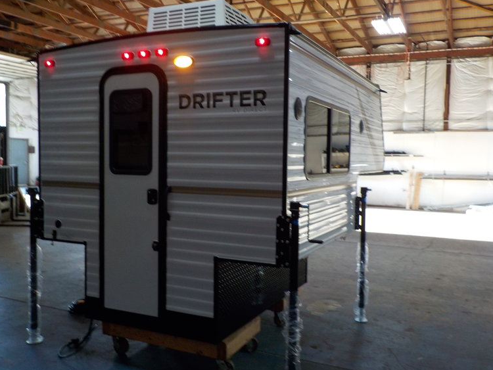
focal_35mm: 32
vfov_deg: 44.2
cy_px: 181
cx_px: 246
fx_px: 456
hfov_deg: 56.8
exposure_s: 1/30
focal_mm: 4.1
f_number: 3.3
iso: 180
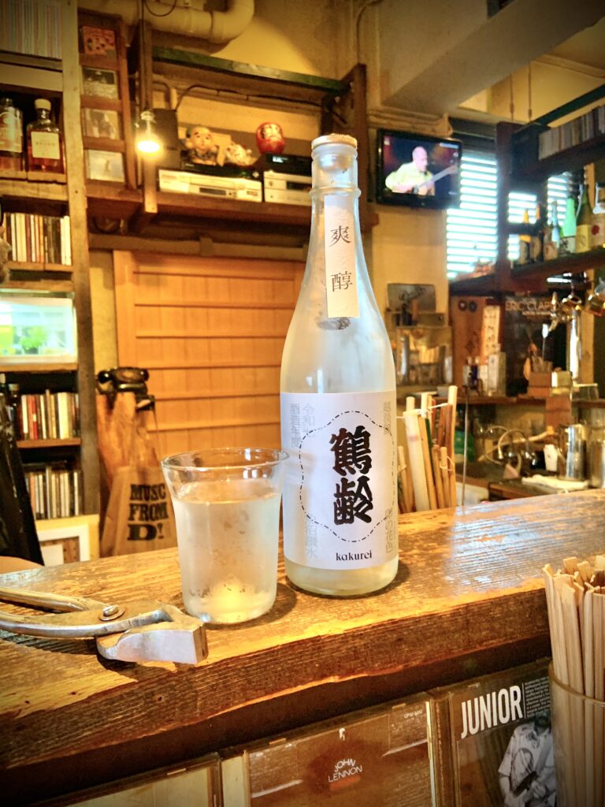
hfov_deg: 53.1
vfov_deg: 67.3
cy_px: 404
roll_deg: +1.5
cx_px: 302
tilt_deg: -2.8
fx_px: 606
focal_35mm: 26
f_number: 1.8
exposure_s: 1/30
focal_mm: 4.25
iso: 500
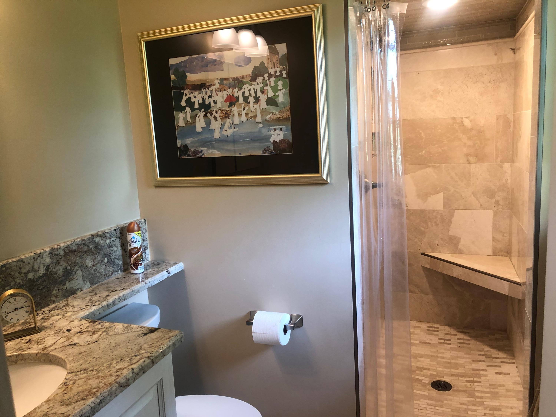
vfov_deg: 49.7
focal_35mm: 28
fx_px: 450
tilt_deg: -9.9
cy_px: 208
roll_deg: +3.8
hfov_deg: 63.4
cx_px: 278
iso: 40
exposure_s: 1/24
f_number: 1.8
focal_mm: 4
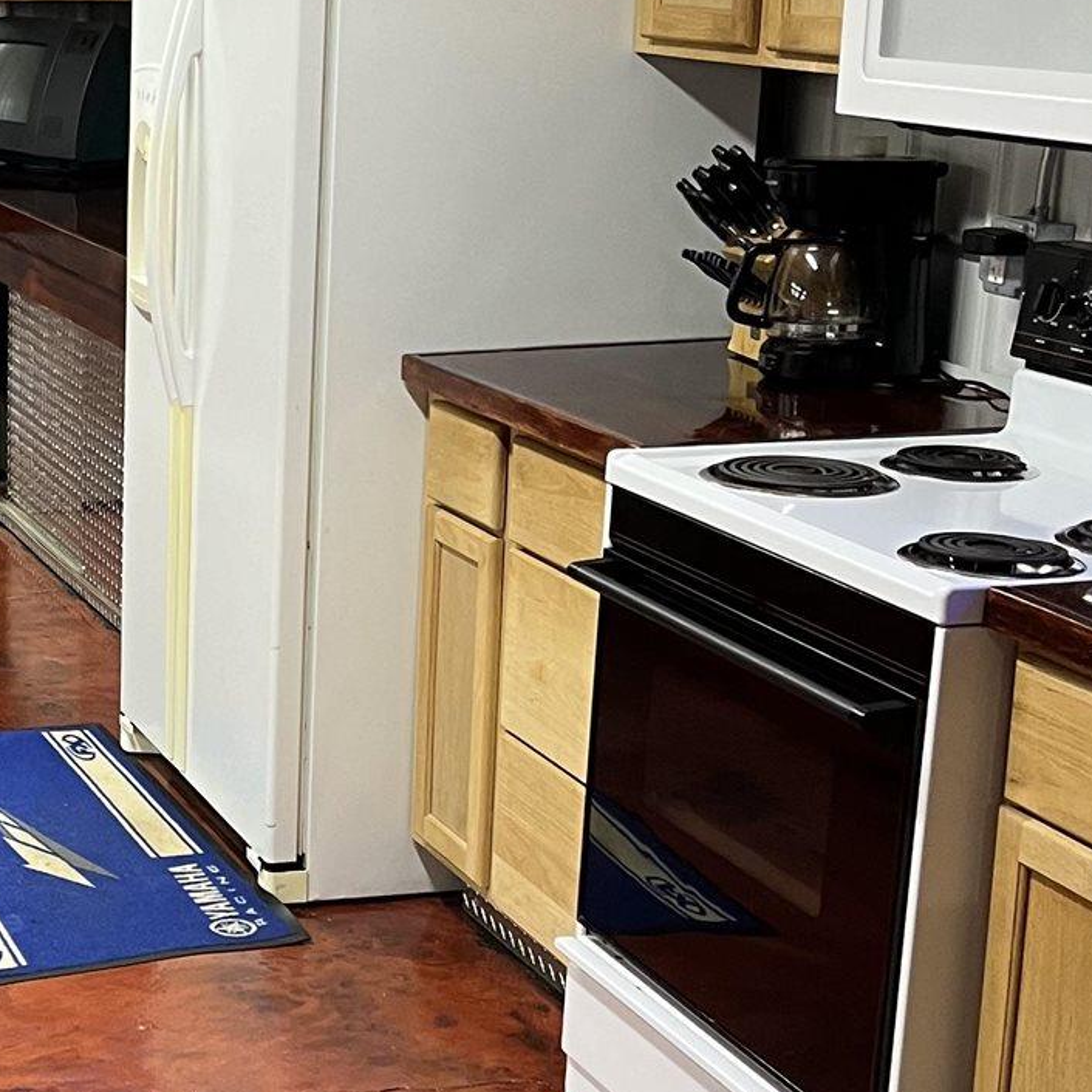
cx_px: -99
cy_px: 620
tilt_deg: -14.4
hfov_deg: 21.9
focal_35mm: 75
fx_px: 2677
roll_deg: +0.9
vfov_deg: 23.0
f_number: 1.6
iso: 160
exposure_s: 1/60
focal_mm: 5.1
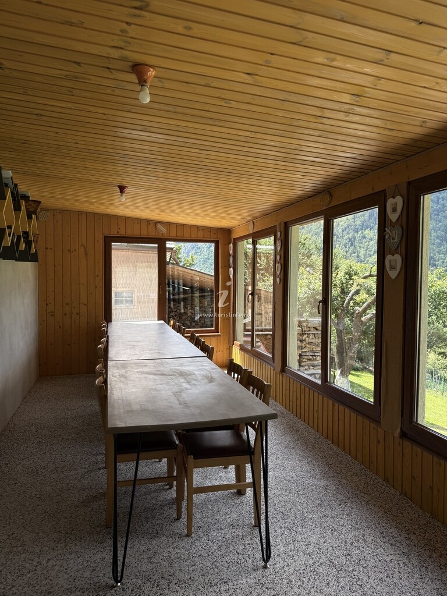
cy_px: 298
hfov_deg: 56.8
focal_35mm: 24
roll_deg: -0.9
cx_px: 224
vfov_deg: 71.6
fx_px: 413
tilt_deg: -2.1
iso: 80
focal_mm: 6.76
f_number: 1.78
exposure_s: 1/535
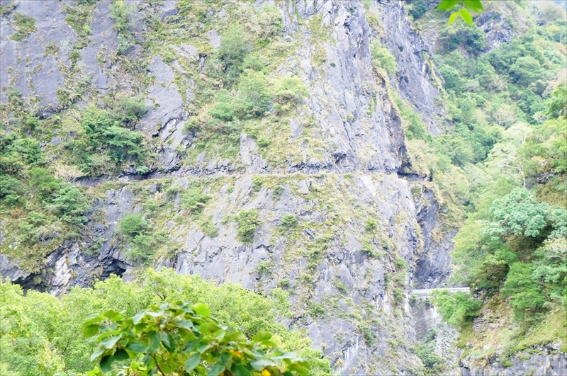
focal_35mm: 82
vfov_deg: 16.5
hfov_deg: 24.7
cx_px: 284
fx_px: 1298
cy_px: 188
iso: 1250
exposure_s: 1/160
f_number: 5.6
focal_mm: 55
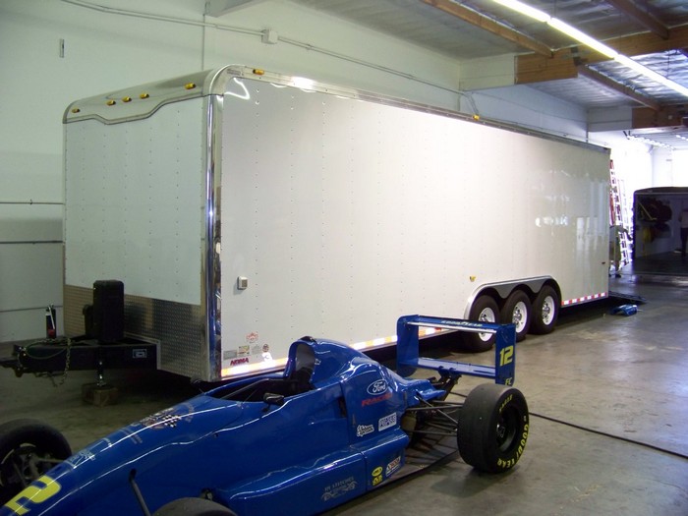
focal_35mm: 36
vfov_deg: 39.7
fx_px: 716
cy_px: 258
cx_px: 344
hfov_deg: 51.4
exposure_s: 1/30
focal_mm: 5.85
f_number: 2.8
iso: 200
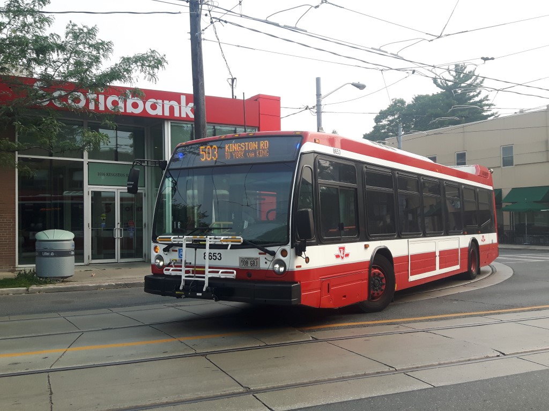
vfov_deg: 45.4
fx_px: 492
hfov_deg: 58.4
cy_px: 206
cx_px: 274
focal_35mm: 31
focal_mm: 3.7
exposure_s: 1/543
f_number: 1.9
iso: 40
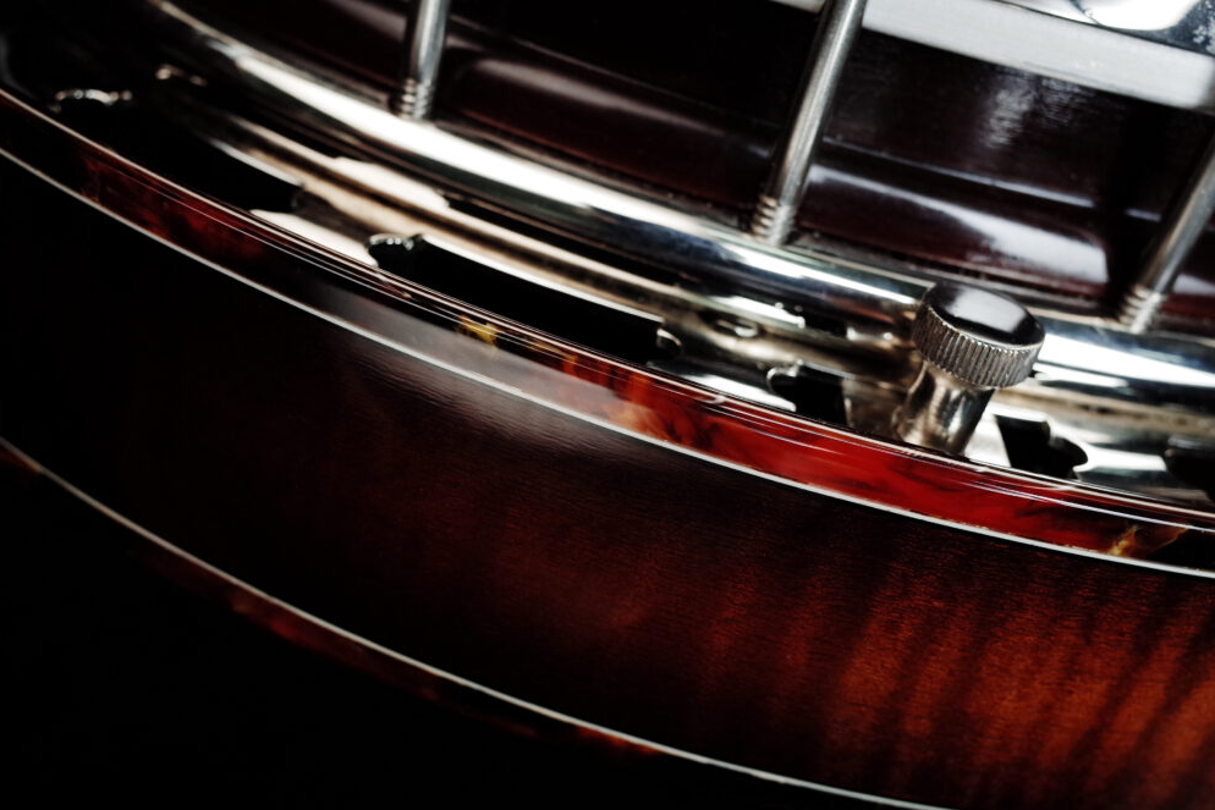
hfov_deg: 53.1
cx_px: 609
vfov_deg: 36.9
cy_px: 405
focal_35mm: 36
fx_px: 1215
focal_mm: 18.3
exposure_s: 1/60
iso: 400
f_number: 5
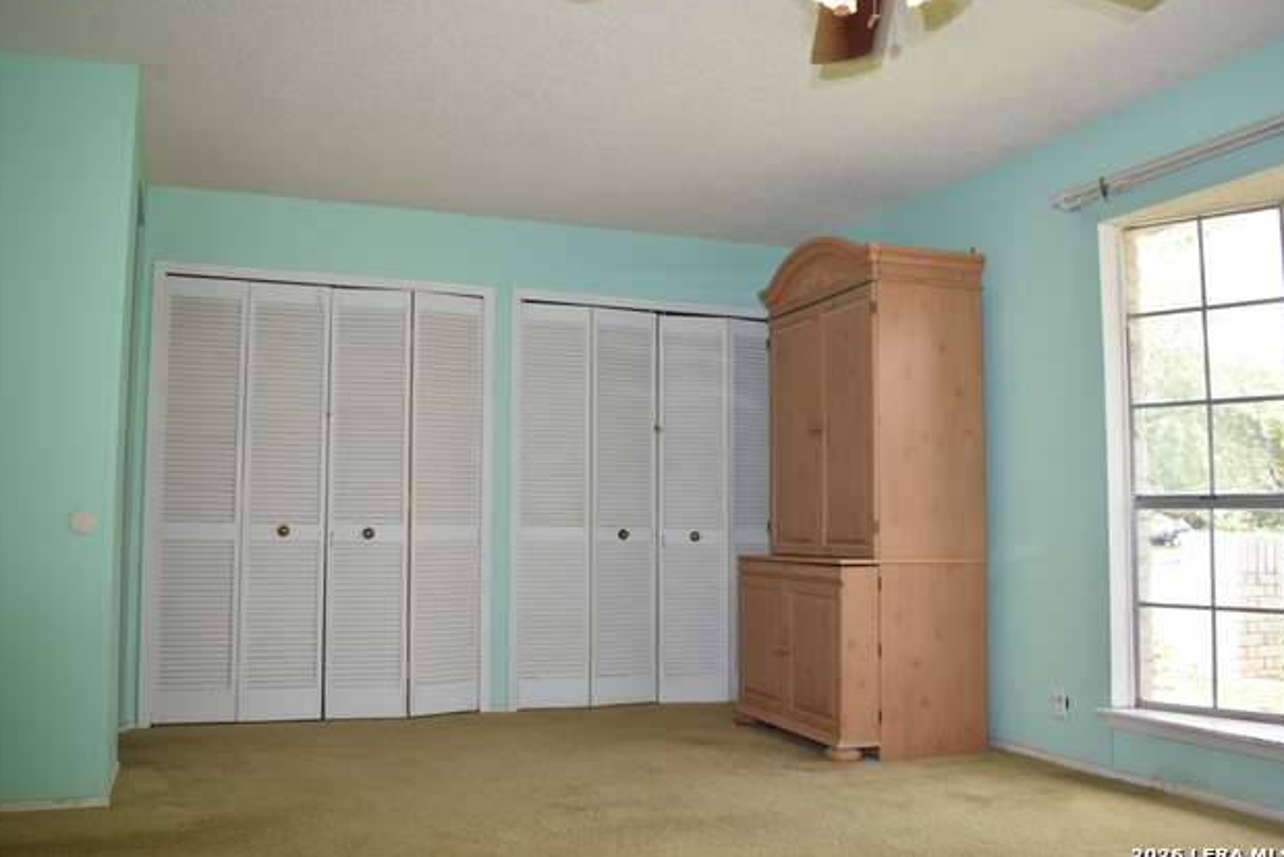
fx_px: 1106
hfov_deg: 60.3
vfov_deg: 42.3
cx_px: 633
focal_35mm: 31
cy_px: 424
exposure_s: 1/100
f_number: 5
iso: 200
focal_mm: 20
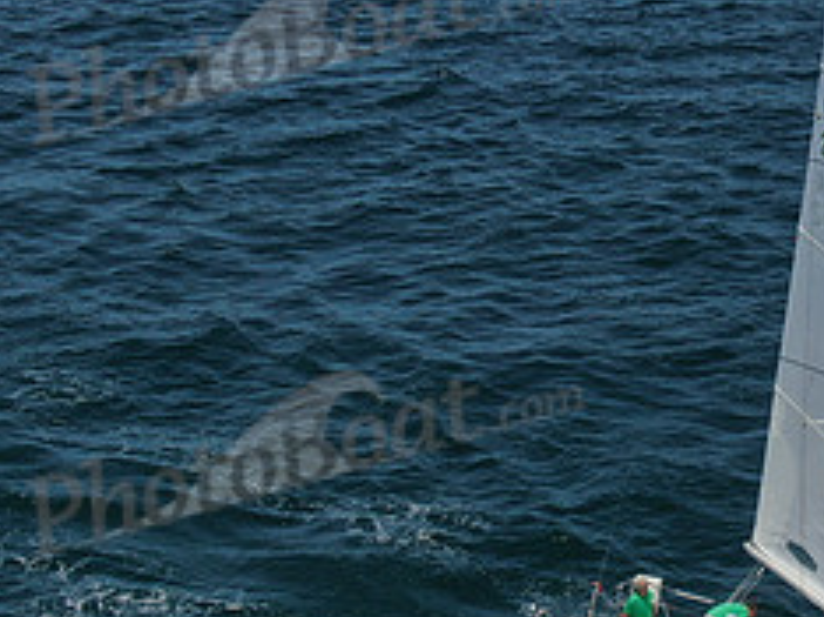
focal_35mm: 119
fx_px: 2830
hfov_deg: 16.3
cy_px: 192
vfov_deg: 12.4
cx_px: 792
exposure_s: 1/1600
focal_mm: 8.6
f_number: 3.8
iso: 100
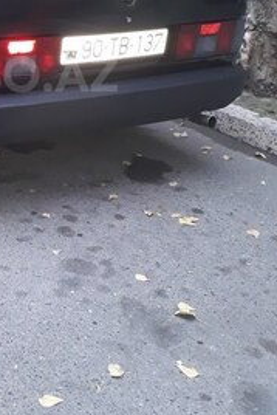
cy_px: 74
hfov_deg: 24.8
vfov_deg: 36.7
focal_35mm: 52
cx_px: -2
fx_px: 599
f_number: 1.9
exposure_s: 1/17
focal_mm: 3.6
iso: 160
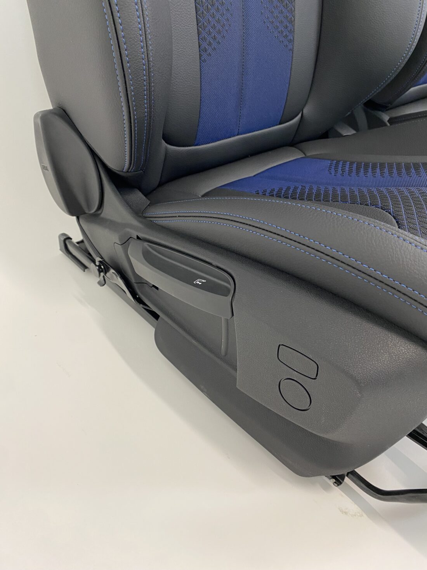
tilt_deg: -36.6
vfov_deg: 67.3
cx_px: 214
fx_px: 428
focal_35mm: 26
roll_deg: -2.8
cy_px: 285
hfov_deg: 53.1
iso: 125
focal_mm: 4.25
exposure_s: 1/50
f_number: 1.8
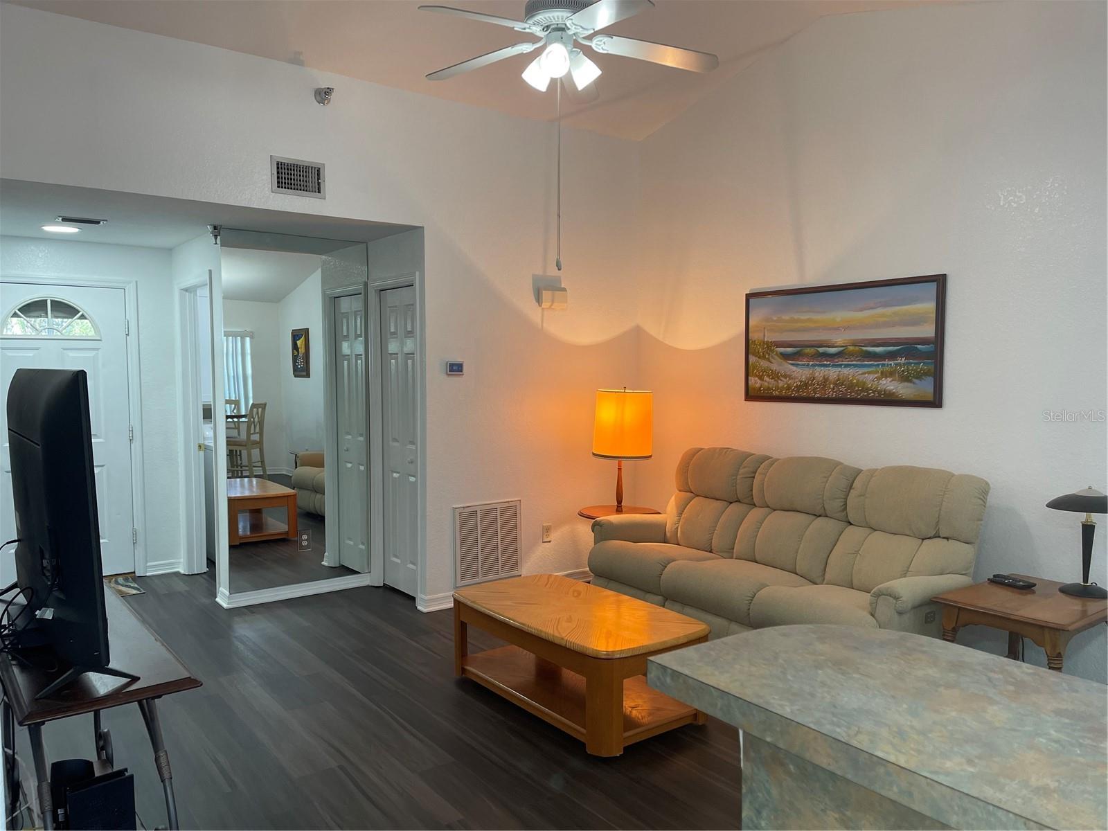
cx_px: 554
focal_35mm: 25
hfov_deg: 69.4
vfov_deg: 54.9
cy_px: 416
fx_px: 800
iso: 125
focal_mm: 5.1
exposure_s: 1/120
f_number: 1.6
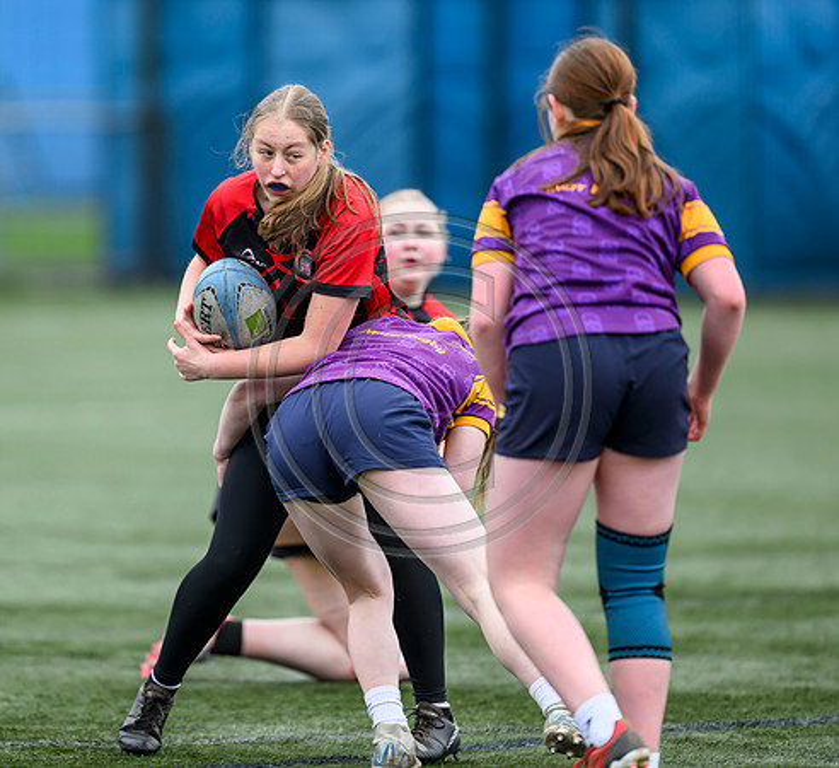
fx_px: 13006
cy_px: 378
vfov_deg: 3.4
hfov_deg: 3.7
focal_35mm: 495
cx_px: 338
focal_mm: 400
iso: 500
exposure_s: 1/1250
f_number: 3.2
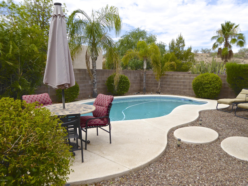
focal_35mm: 27
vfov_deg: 51.4
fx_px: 193
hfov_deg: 65.3
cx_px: 124
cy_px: 93
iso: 100
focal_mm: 4.7
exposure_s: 1/800
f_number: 3.4
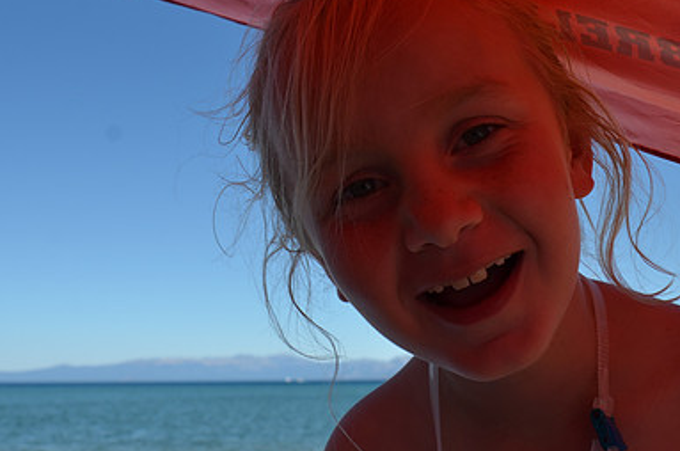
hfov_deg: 35.2
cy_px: 158
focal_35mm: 57
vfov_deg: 23.7
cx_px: 328
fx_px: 1070
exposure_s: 1/250
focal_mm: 25
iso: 100
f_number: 8
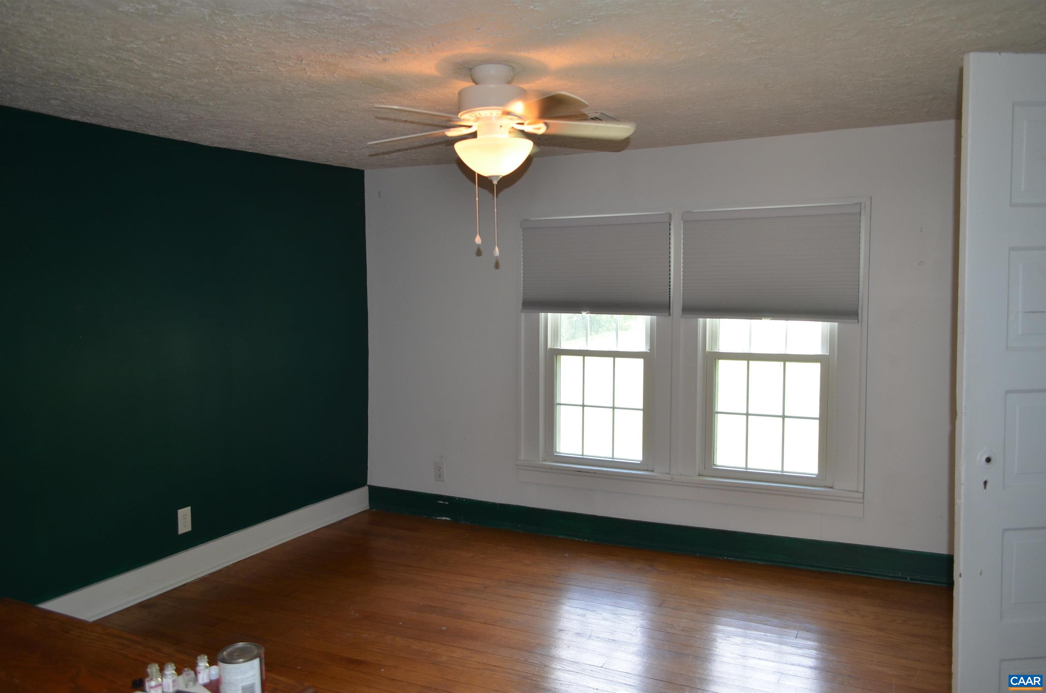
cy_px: 346
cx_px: 523
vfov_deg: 47.7
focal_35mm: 27
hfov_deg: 67.5
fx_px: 783
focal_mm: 18
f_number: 3.5
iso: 400
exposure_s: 1/60
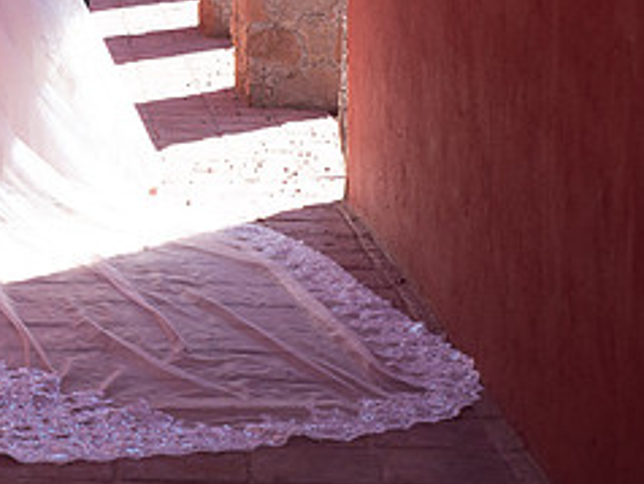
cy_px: -4
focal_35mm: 117
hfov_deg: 16.2
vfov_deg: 12.5
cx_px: -95
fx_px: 2179
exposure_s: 1/160
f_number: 6.3
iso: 100
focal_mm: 50
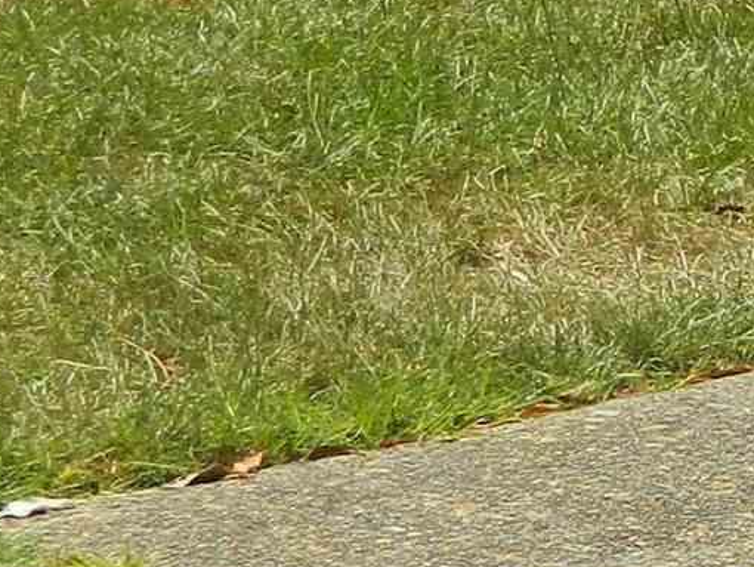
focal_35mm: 283
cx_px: 1894
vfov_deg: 5.3
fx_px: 6167
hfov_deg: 6.6
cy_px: 155
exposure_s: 1/640
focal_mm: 8.4
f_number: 3.6
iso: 80
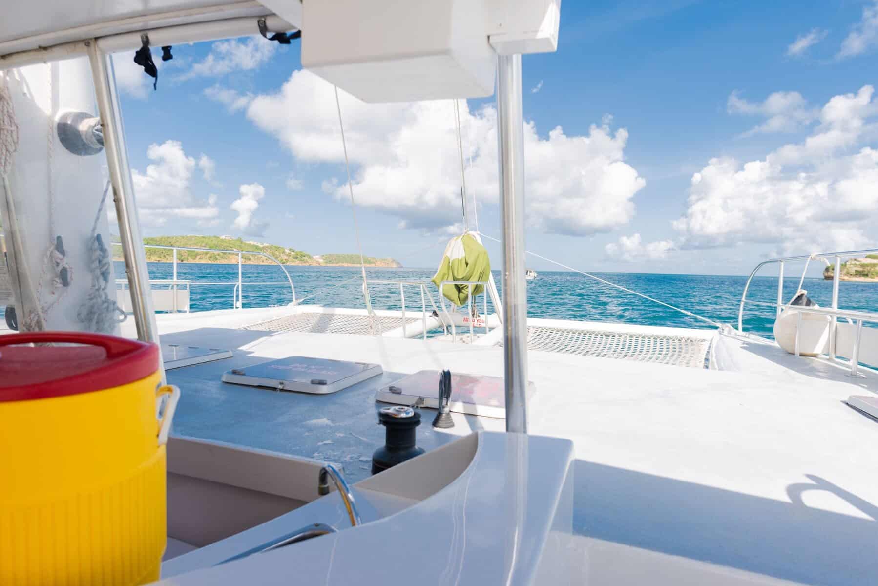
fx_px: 488
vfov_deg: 62.0
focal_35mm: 20
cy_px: 293
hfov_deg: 84.0
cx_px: 439
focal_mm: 20
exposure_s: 1/500
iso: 50
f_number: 4.5
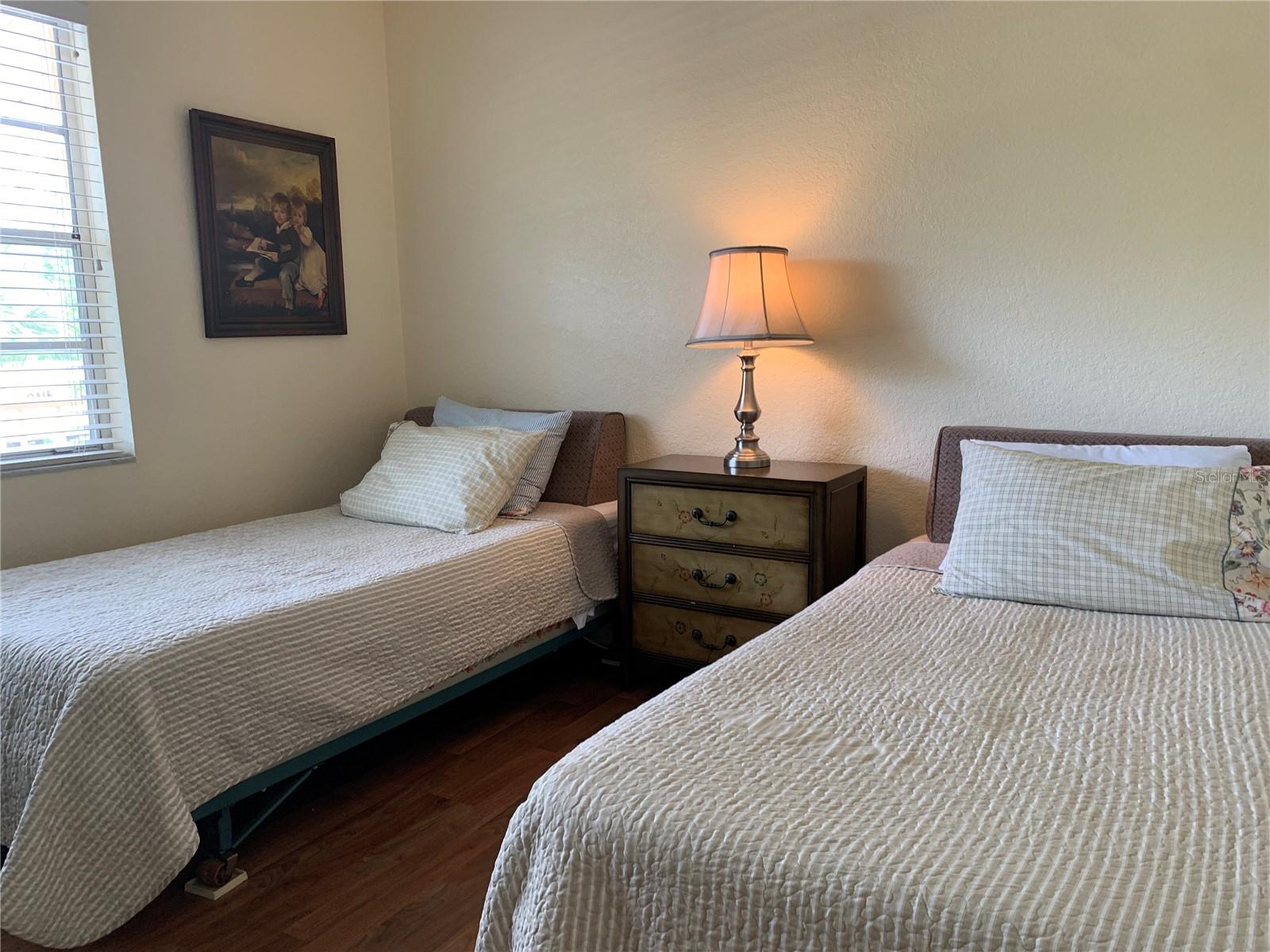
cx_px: 635
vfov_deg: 53.1
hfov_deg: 67.3
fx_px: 954
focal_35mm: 26
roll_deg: +1.9
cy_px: 476
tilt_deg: -9.6
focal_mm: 4.25
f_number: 1.8
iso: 100
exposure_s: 1/60
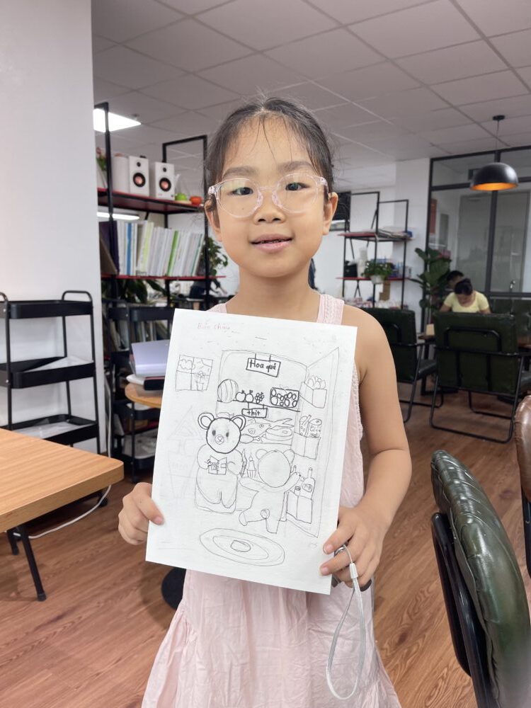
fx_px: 511
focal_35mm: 25
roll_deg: +0.0
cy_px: 354
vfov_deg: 69.4
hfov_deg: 54.9
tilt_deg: -8.7
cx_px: 266
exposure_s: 1/100
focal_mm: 5.1
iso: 50
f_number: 1.6
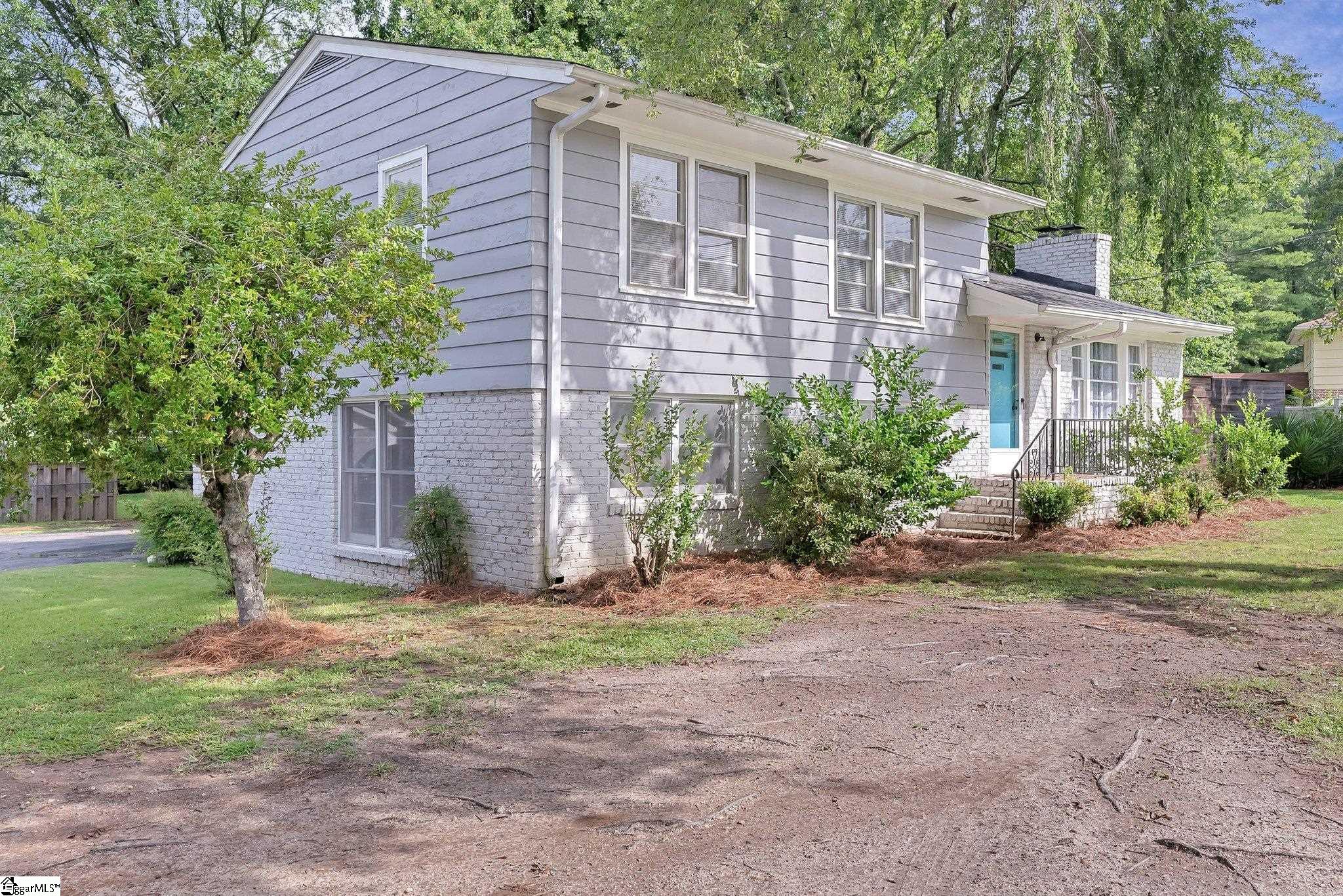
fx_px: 1082
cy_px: 448
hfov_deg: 63.6
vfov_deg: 45.0
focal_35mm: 29
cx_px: 672
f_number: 8
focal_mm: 29
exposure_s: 1/500
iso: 400
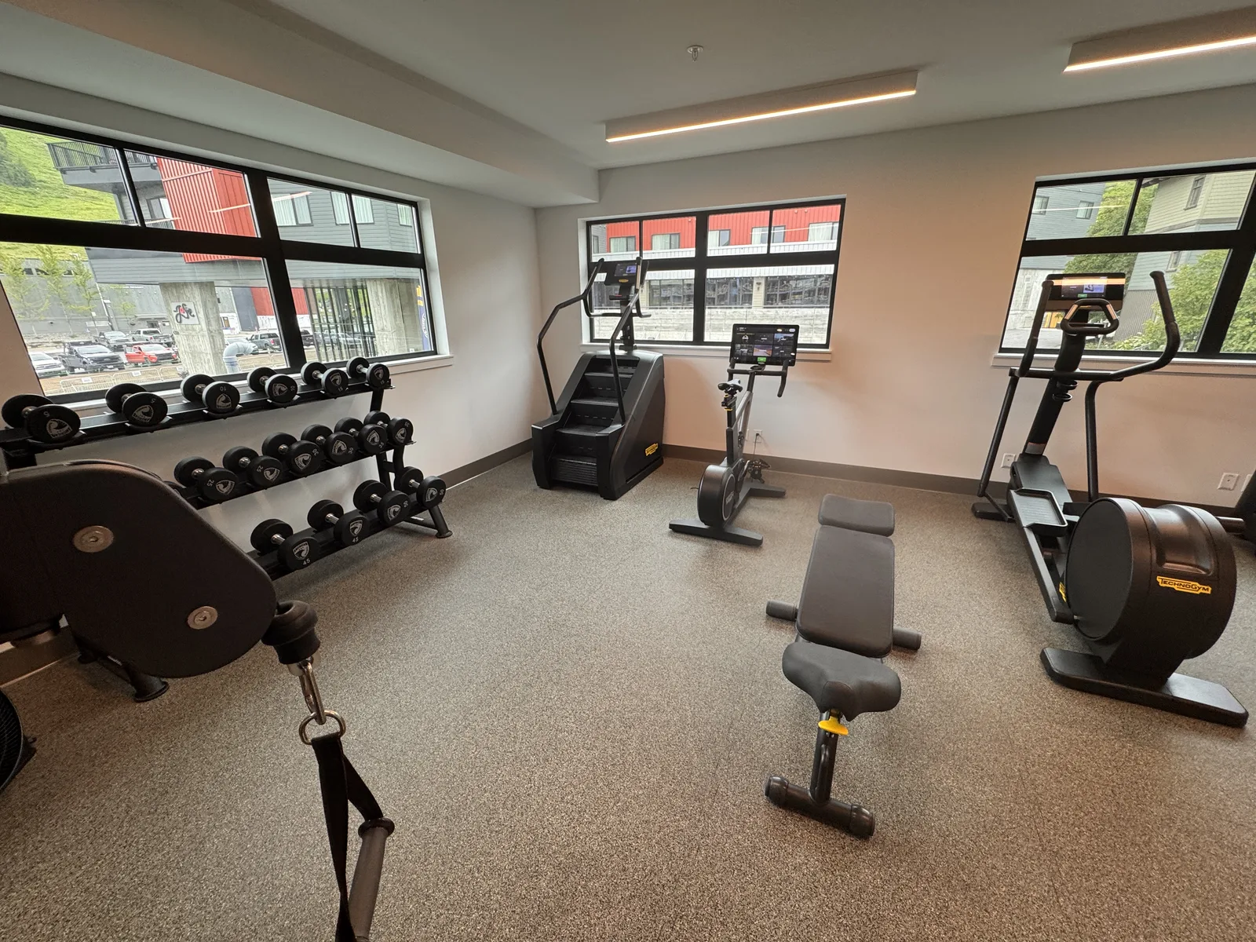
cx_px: 628
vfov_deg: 85.7
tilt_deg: -18.1
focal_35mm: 14
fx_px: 508
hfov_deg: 102.1
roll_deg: +1.1
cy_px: 471
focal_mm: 2.22
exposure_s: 1/120
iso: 160
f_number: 2.2
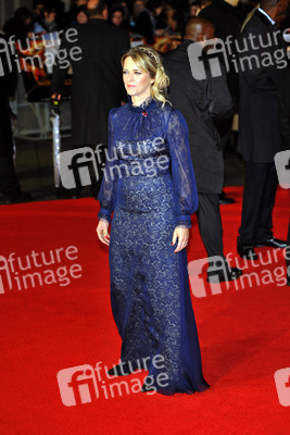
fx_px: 1111
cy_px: 218
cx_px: 145
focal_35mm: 92
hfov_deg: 14.9
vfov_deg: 22.1
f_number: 4
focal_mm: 92
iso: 800
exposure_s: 1/250
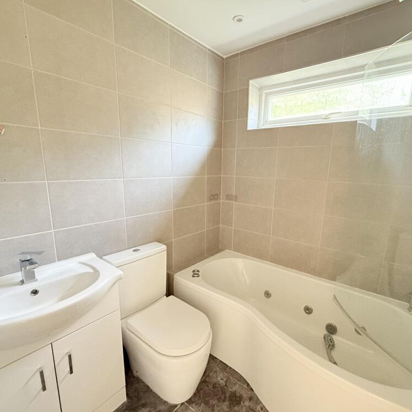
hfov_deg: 83.9
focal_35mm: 17
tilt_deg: -11.5
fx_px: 229
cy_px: 211
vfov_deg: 84.0
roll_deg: -1.2
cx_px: 216
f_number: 2.2
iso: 640
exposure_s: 1/60
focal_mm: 2.22
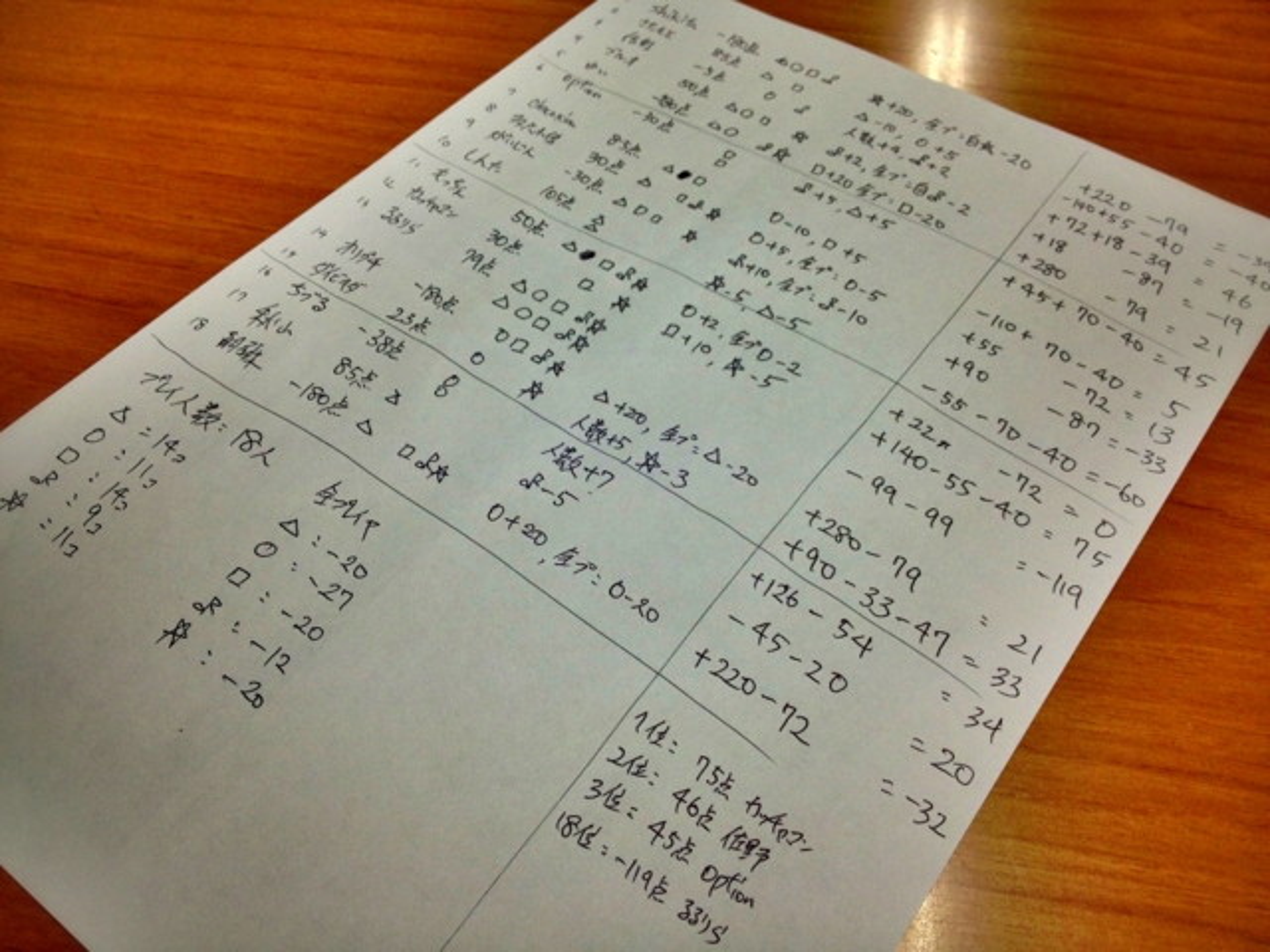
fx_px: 1284
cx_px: 635
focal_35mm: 35
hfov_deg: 52.6
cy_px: 476
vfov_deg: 40.7
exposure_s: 1/60
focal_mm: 4.28
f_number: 2.4
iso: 64
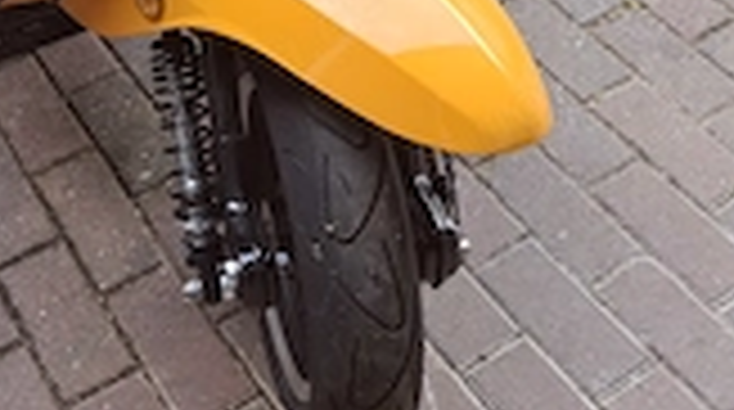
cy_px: -198
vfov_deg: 16.4
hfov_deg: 30.4
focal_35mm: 67
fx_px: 1302
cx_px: 108
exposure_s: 1/115
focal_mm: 4.69
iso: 25
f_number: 1.8
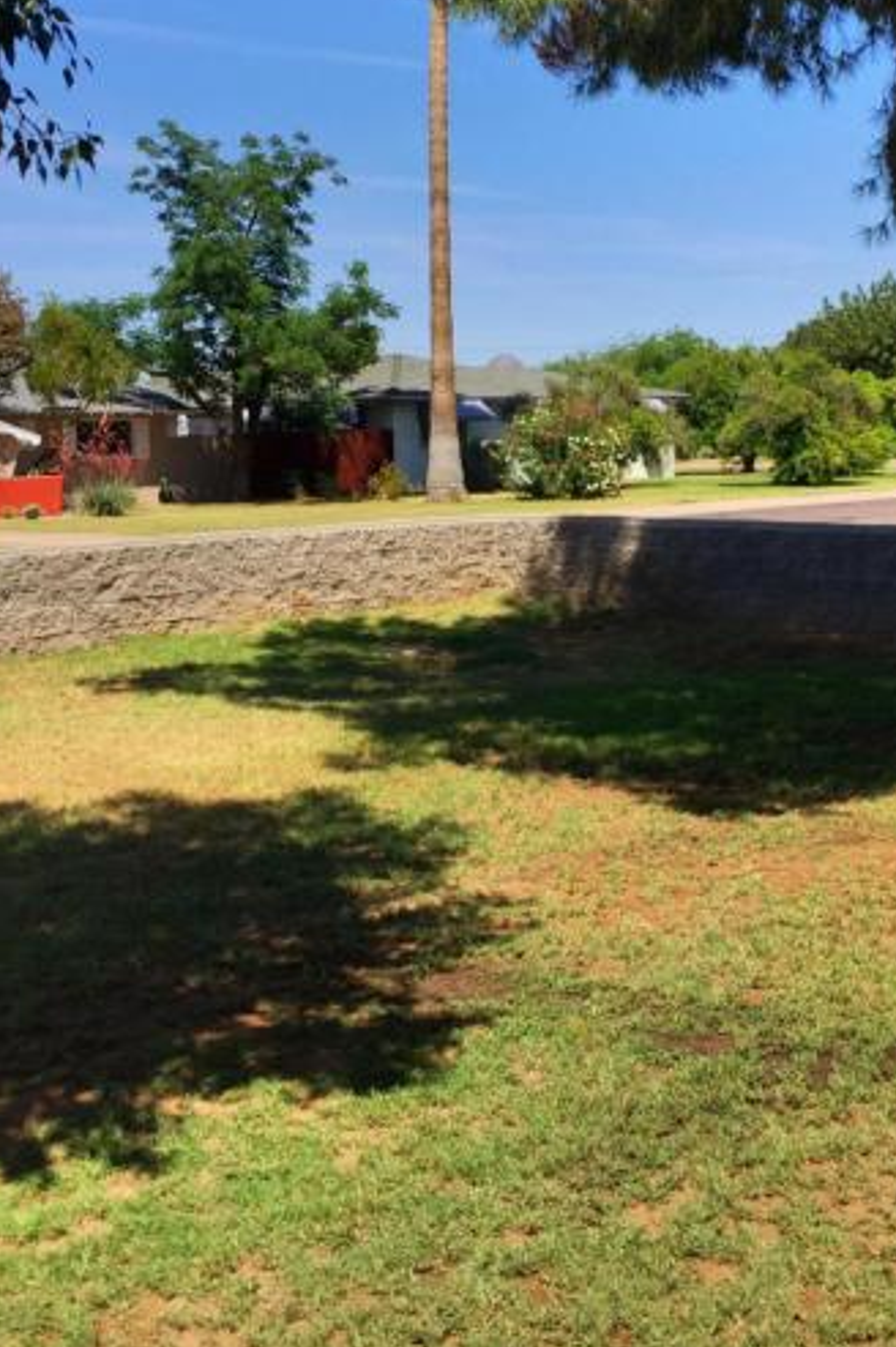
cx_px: 542
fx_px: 1757
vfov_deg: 41.6
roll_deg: +1.3
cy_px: 503
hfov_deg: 28.5
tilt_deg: +0.6
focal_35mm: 47
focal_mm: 4.15
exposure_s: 1/4950
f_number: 2.2
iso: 32
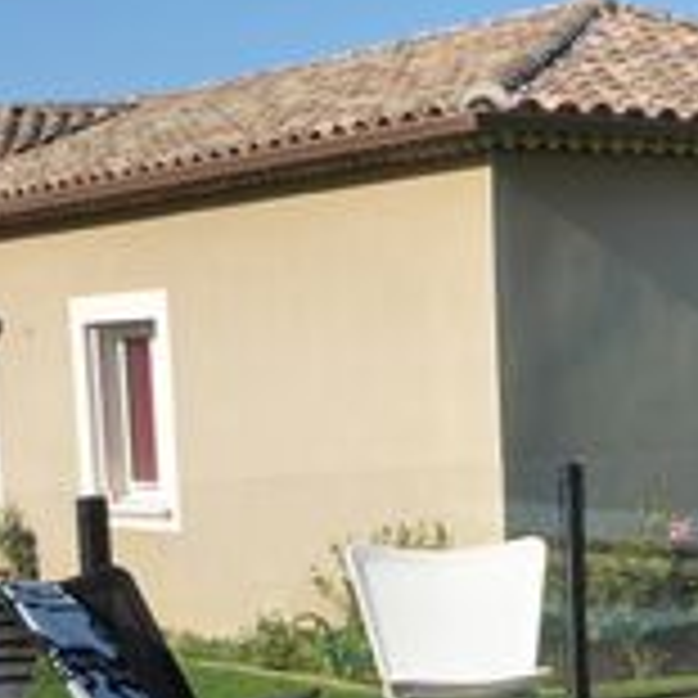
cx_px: 581
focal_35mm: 96
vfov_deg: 17.4
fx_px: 2190
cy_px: 802
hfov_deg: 17.9
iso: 160
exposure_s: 1/1000
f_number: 3.3
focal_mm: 4.9
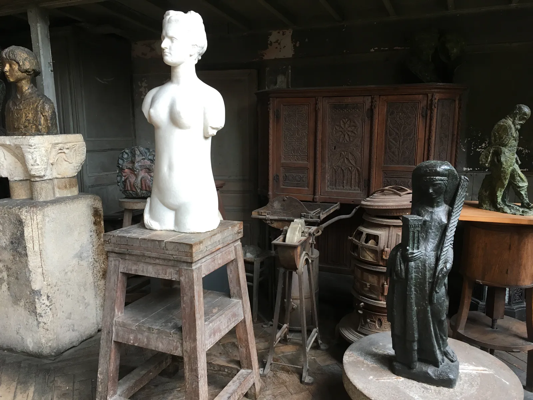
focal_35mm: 29
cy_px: 200
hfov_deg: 61.7
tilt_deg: -10.5
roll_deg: +0.1
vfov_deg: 48.2
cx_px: 266
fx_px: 447
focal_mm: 4.15
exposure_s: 1/33
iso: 50
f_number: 2.2
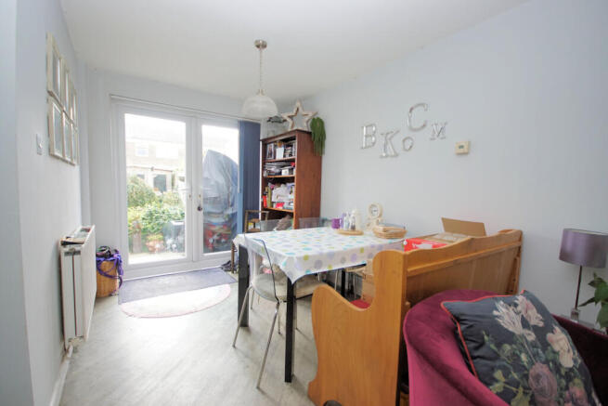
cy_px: 203
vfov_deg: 77.4
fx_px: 253
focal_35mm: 15
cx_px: 304
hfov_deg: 100.4
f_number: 4
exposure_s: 1/60
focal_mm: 10
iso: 500
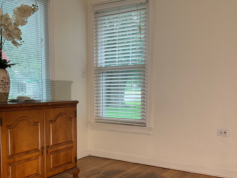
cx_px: 99
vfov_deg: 34.7
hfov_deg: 45.6
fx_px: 281
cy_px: 123
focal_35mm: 41
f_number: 1.8
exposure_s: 1/60
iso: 80
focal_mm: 3
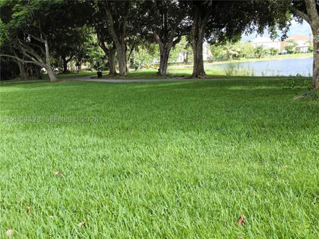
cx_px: 160
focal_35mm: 46
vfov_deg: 31.5
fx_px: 424
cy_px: 120
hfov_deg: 41.2
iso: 10
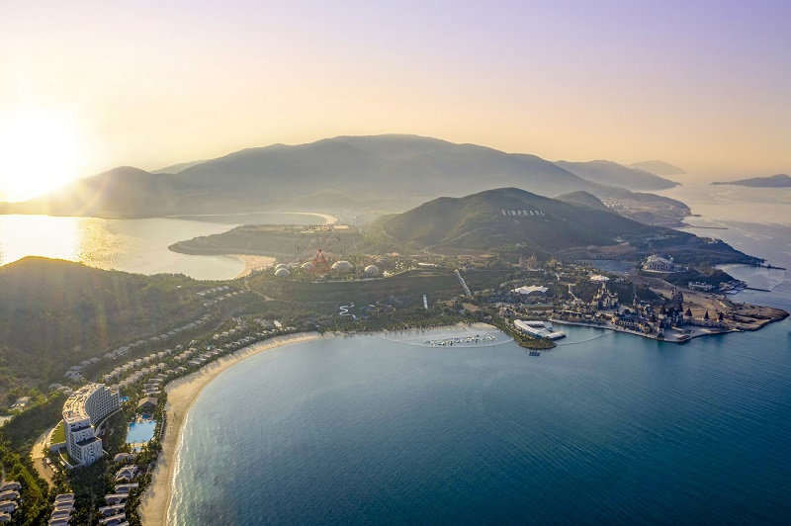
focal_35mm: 28
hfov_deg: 65.5
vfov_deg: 46.3
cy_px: 263
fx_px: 615
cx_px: 396
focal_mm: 10.26
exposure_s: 1/200
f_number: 11
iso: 100
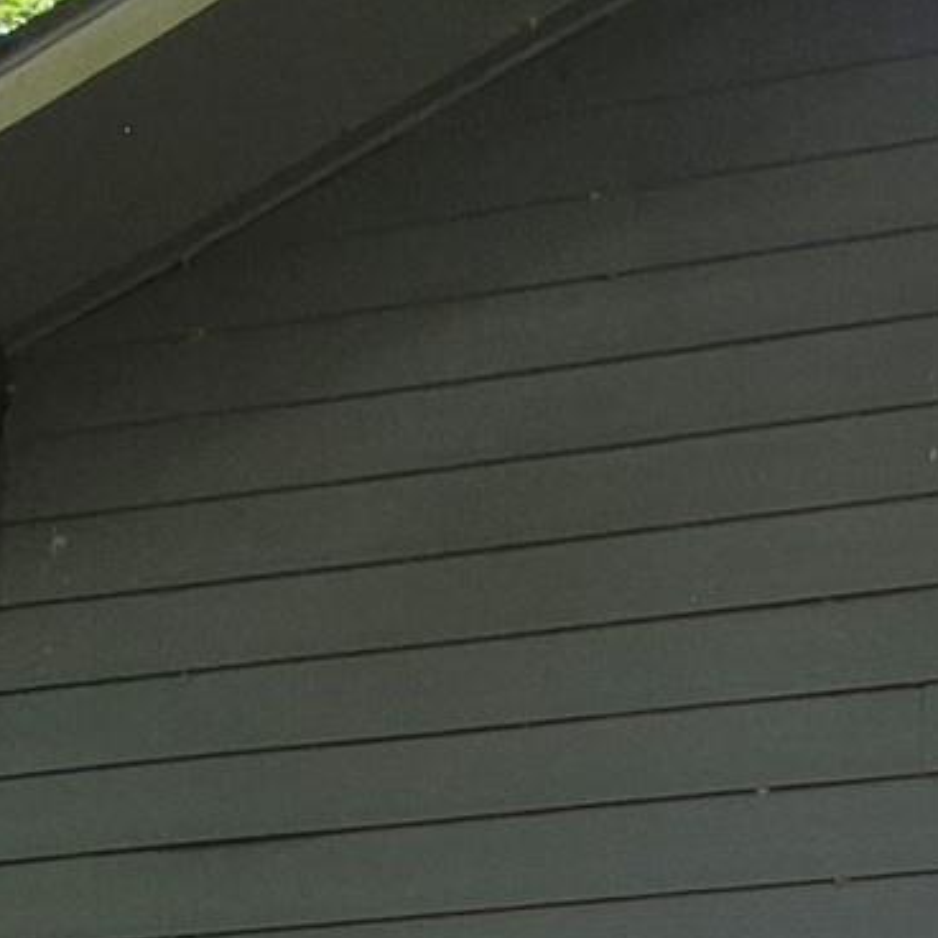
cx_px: 1361
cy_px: 1241
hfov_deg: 22.6
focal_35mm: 64
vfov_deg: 23.5
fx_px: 1962
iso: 50
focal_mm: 1.74
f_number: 2.2
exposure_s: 1/208
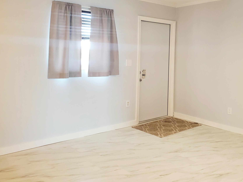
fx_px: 246
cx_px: 152
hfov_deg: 52.1
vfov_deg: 40.5
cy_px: 71
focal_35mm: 35
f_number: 2.4
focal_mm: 4.3
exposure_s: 1/60.2
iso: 250
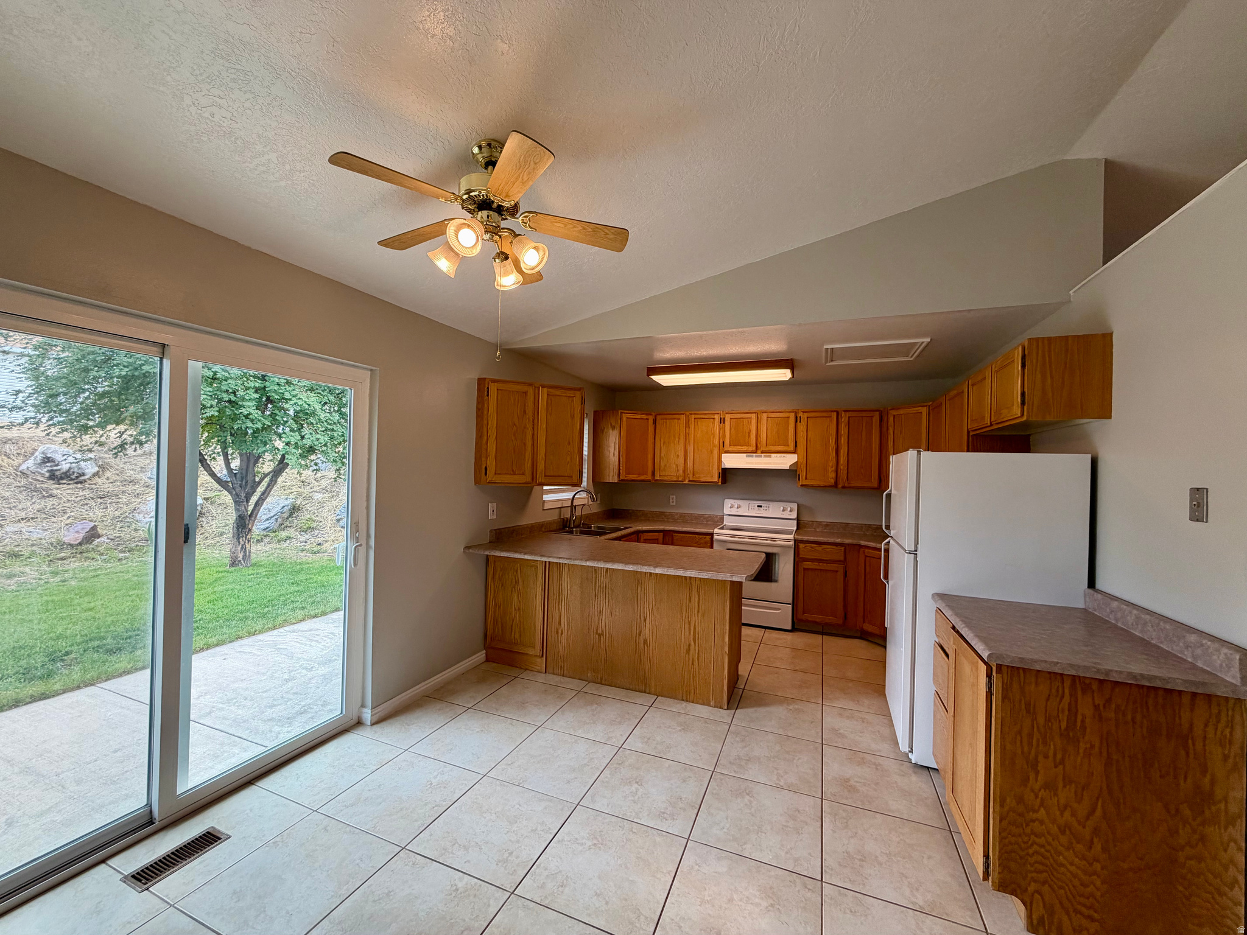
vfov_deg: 85.7
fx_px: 504
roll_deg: -1.2
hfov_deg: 102.1
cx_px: 624
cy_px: 468
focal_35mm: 14
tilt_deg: +0.0
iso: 100
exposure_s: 1/120
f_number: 2.2
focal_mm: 2.22
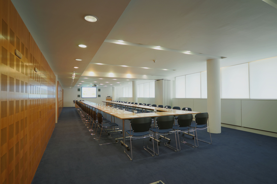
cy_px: 92
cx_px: 138
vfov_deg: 67.2
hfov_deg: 90.1
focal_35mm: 18
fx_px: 138
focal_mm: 12
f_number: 11
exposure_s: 1/10
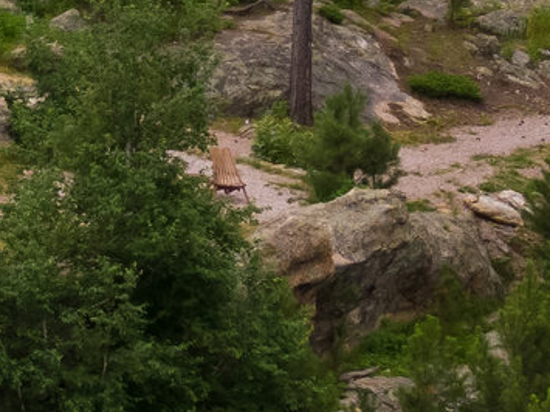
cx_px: -530
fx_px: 4400
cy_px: -47
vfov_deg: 5.3
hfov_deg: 6.9
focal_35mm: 277
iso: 100
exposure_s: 1/500
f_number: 3.8
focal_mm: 8.6
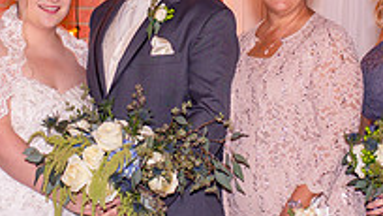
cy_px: 55
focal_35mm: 159
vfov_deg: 7.6
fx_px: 1616
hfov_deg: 13.5
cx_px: 164
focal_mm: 35
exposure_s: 1/200
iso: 200
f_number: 2.5
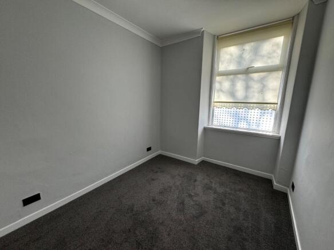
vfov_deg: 85.7
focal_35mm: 14
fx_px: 135
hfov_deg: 102.1
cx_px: 167
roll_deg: -0.7
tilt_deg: -10.2
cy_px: 125
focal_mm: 2.22
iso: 100
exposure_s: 1/100
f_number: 2.2
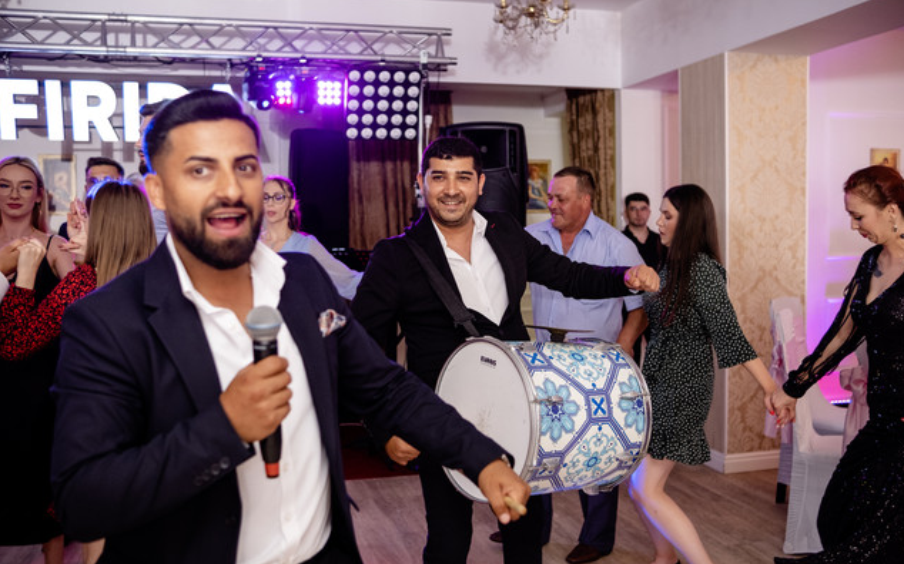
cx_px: 453
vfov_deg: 35.3
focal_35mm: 36
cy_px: 277
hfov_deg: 54.0
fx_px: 887
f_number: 2
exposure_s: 1/200
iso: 1000
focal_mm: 23
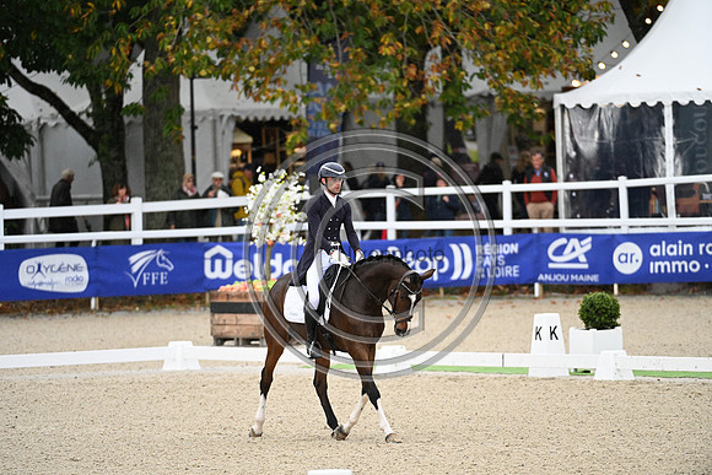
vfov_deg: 4.0
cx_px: 356
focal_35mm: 340
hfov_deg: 6.1
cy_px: 238
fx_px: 6726
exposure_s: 1/1250
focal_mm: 340
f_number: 4.5
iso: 2500
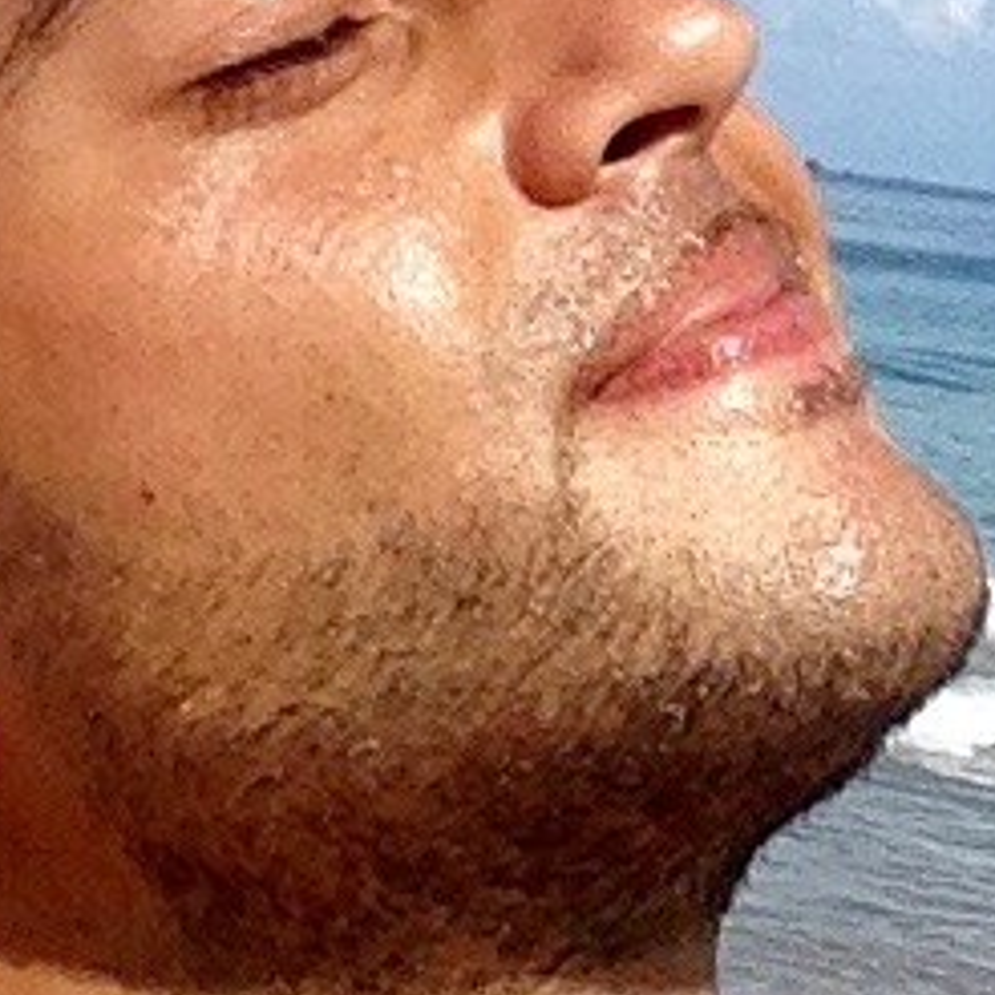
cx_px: 1169
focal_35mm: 152
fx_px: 4943
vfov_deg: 11.5
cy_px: 243
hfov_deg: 11.3
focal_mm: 2.15
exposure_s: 1/3247
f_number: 2.4
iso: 50
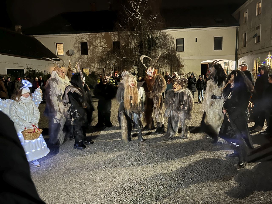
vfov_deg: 53.1
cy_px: 102
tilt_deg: -8.2
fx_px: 204
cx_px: 136
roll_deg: +2.1
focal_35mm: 26
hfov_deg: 67.3
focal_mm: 5.1
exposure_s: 1/14
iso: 1600
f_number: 1.6
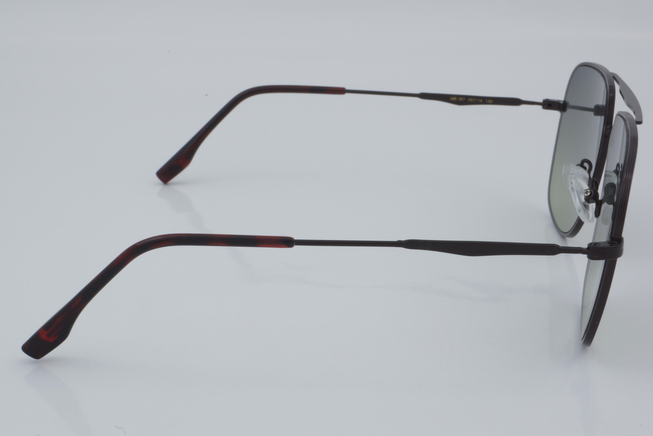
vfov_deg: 18.2
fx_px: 1360
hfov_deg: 27.0
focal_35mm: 75
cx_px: 326
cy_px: 218
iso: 100
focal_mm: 50
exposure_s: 1/4
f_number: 32
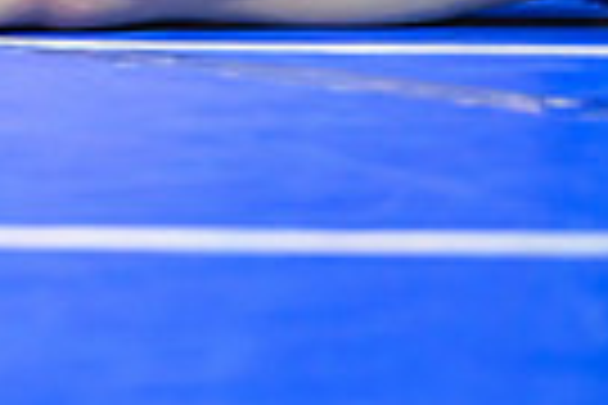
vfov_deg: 1.7
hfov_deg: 2.5
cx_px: -973
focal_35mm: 819
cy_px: -480
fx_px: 13831
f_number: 2.8
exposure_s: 1/800
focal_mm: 150
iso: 3200
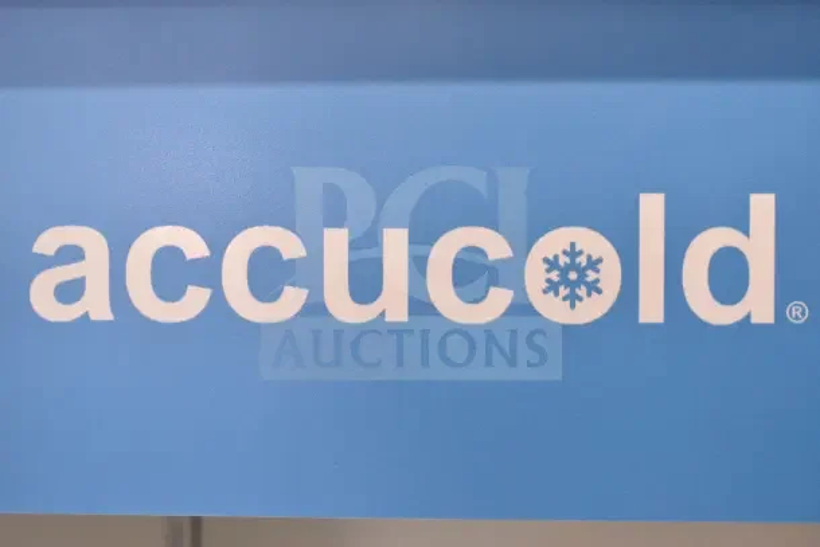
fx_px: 1299
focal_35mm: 57
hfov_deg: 35.0
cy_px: 274
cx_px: 410
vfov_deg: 23.8
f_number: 5.6
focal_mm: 38
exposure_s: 1/320
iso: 6400
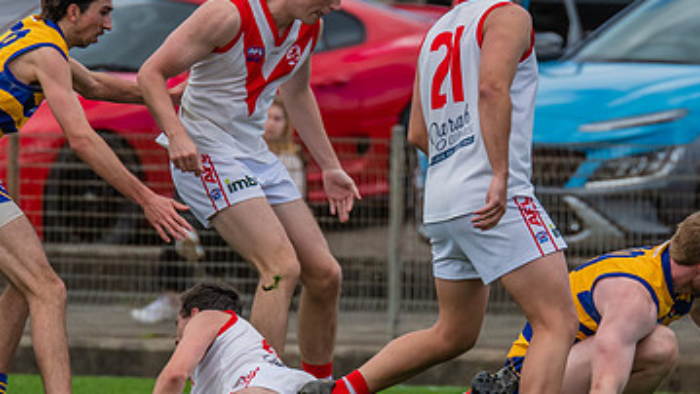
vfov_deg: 1.1
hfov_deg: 1.9
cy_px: 84
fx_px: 20660
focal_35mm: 1113
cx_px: 483
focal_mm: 420
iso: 800
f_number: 7.1
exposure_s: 1/1600
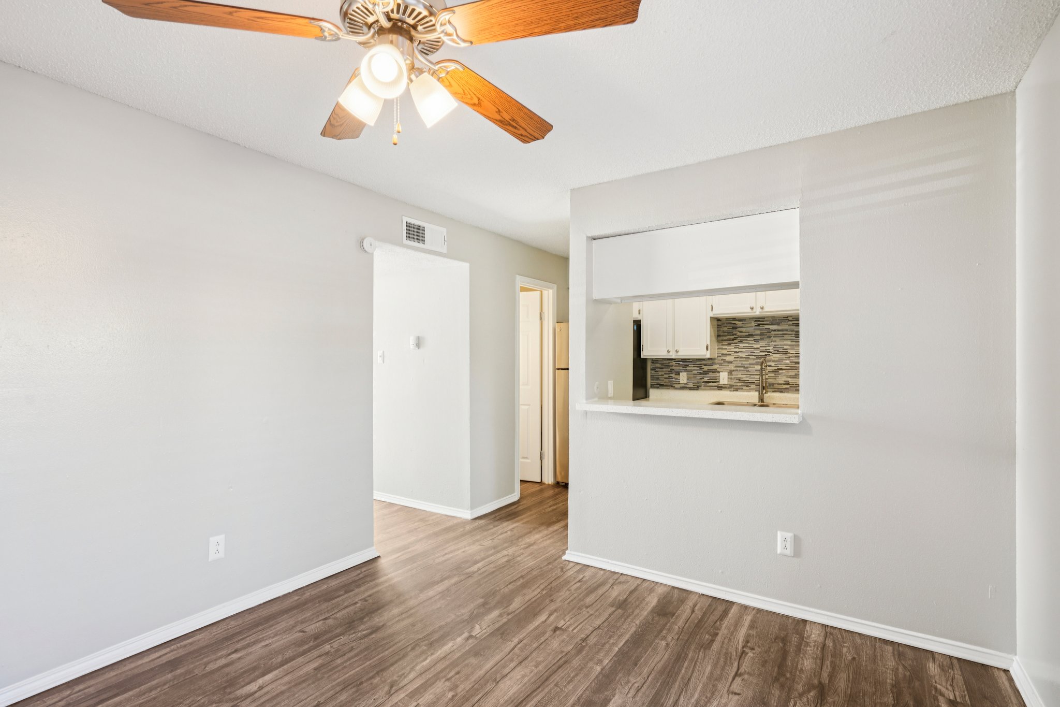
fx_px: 500
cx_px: 530
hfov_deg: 93.3
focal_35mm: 17
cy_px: 354
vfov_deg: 70.4
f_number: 8
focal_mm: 17
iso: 400
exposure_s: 1/25
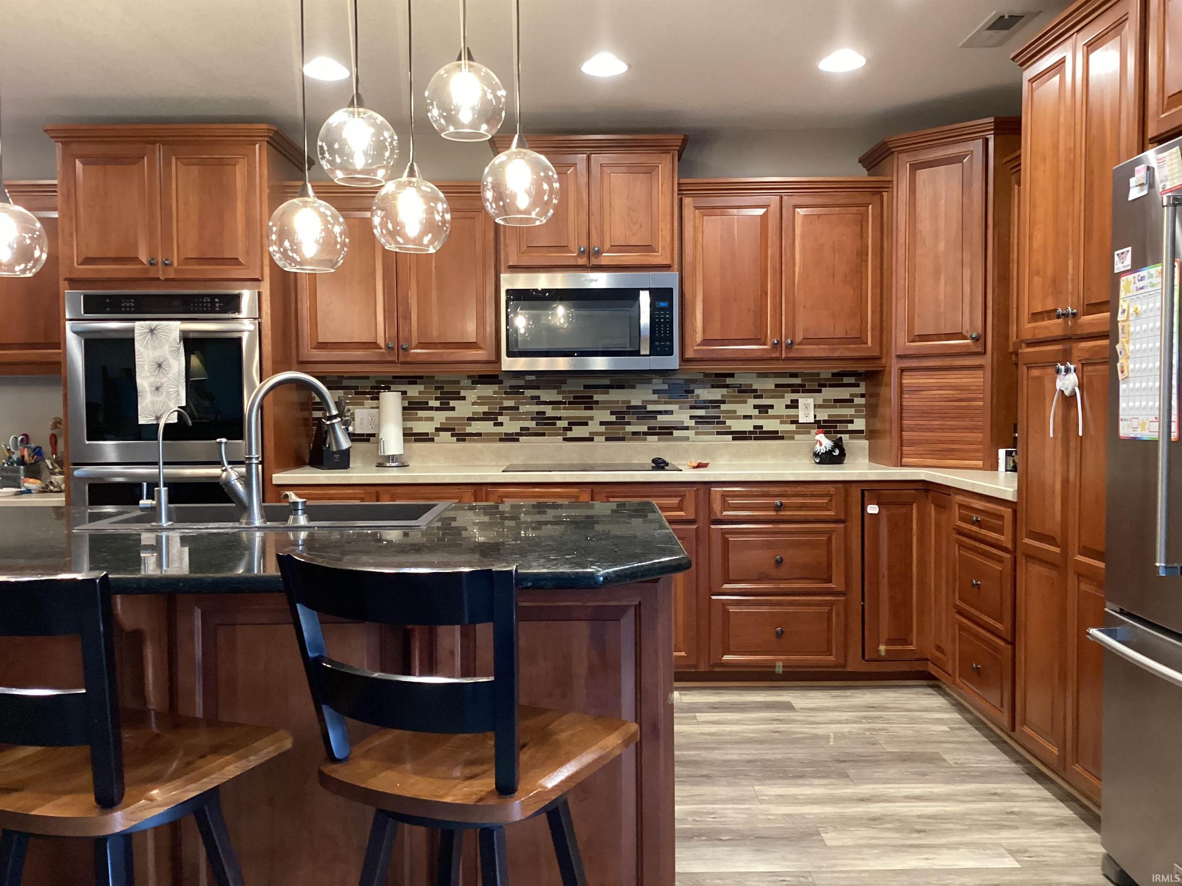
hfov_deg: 58.4
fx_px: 1059
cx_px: 591
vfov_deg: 45.4
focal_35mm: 31
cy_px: 443
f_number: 2.4
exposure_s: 1/40
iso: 320
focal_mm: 3.3
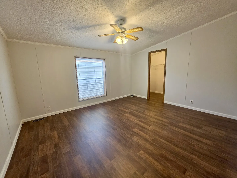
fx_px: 89
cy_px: 89
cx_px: 118
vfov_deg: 89.9
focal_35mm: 13
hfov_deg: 106.2
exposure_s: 1/120
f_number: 1.9
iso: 160
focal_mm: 2.2
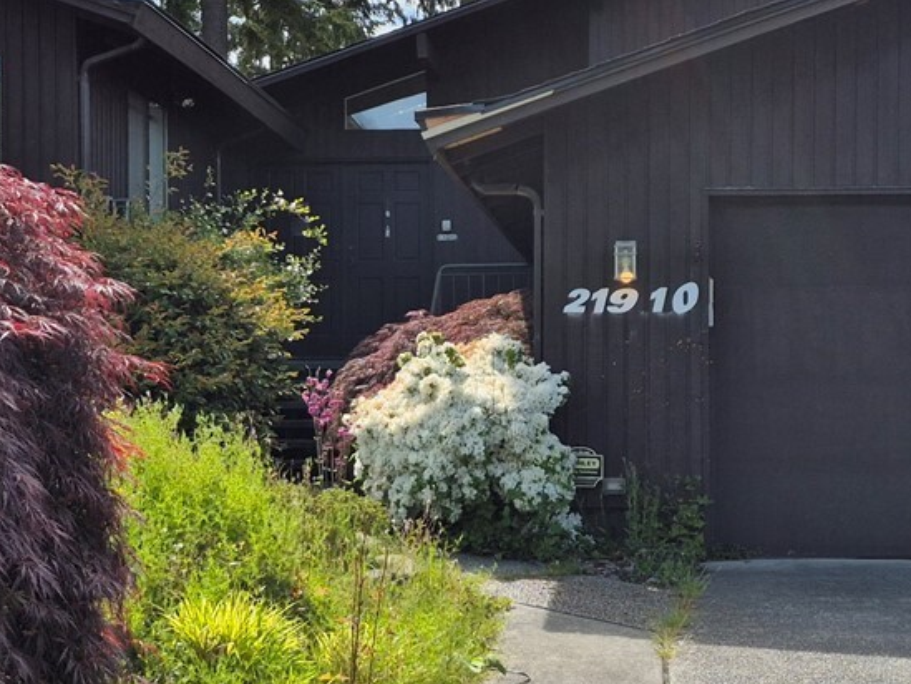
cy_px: 355
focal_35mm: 67
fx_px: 1764
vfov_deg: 21.9
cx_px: 524
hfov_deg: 28.9
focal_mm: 5.4
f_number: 1.8
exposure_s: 1/3552
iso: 25
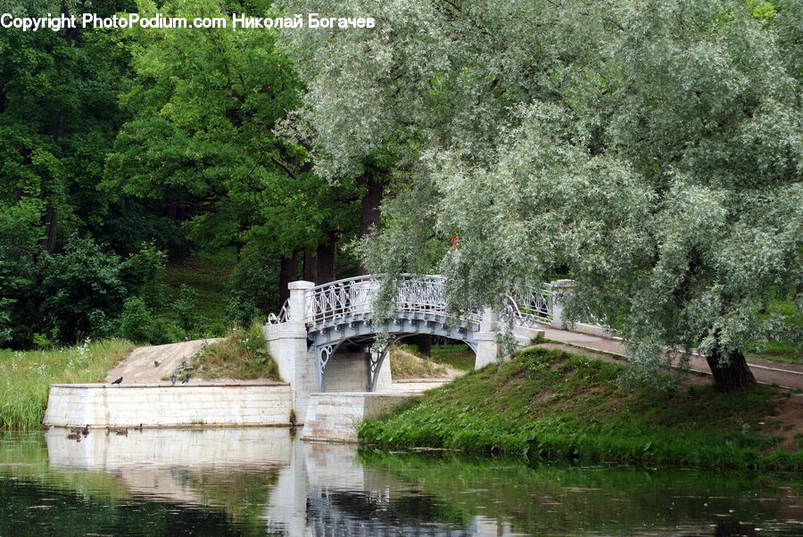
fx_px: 3349
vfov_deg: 9.2
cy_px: 268
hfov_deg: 13.7
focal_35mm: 150
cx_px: 402
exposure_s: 1/200
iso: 100
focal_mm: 100
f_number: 6.3
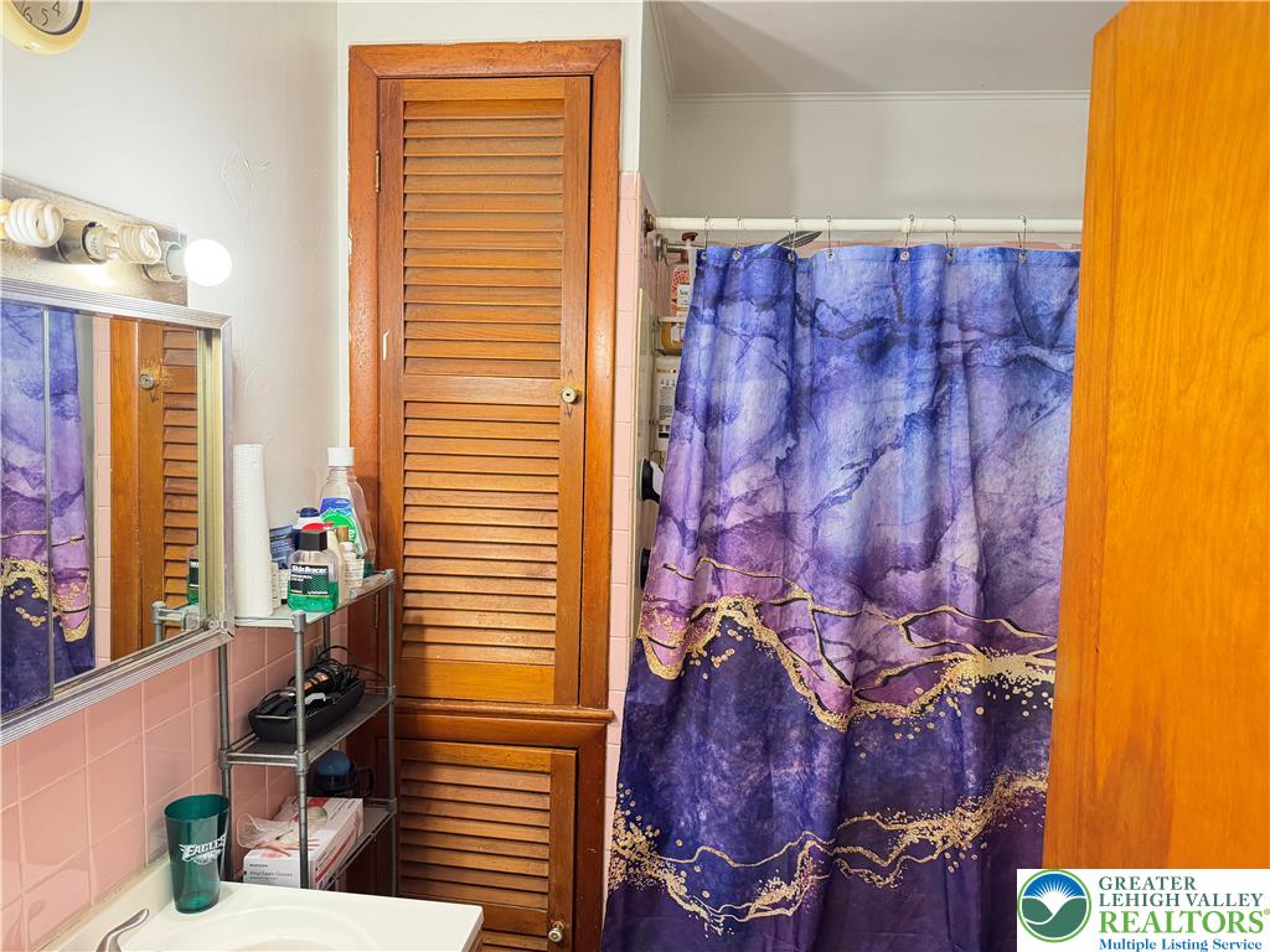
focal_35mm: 24
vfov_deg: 56.8
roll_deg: -1.6
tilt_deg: -4.5
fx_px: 881
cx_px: 635
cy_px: 476
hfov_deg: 71.6
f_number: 1.78
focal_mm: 6.76
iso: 500
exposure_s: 1/60
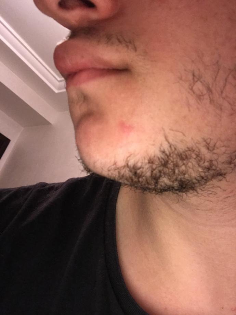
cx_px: 118
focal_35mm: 32
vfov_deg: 56.8
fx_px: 290
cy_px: 158
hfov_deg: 44.2
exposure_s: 1/20
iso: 160
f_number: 2.2
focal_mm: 2.87
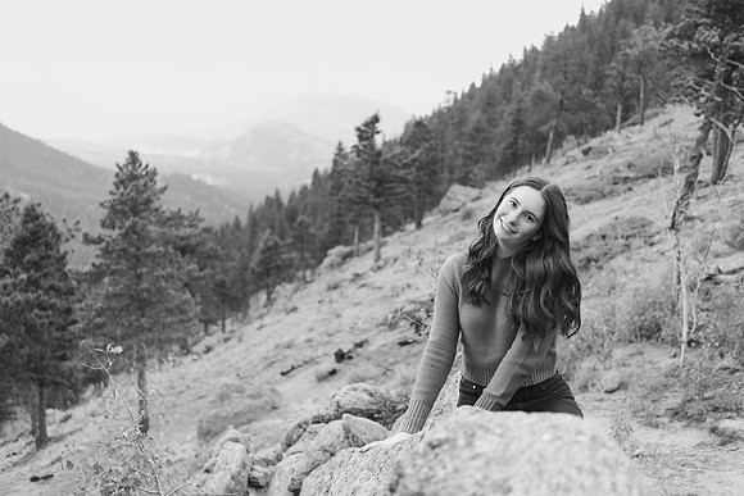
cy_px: 248
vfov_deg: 37.9
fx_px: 723
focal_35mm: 35
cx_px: 372
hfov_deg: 54.4
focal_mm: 35
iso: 200
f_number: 2.8
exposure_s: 1/160
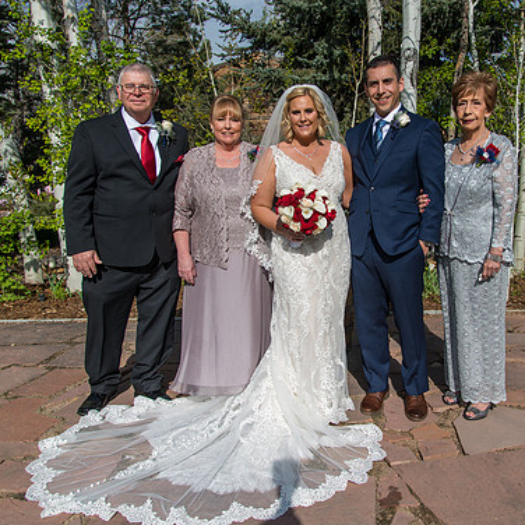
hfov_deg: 45.5
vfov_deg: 46.0
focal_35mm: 36
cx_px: 338
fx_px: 618
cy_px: 244
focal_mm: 24
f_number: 5
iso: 50
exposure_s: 1/1000
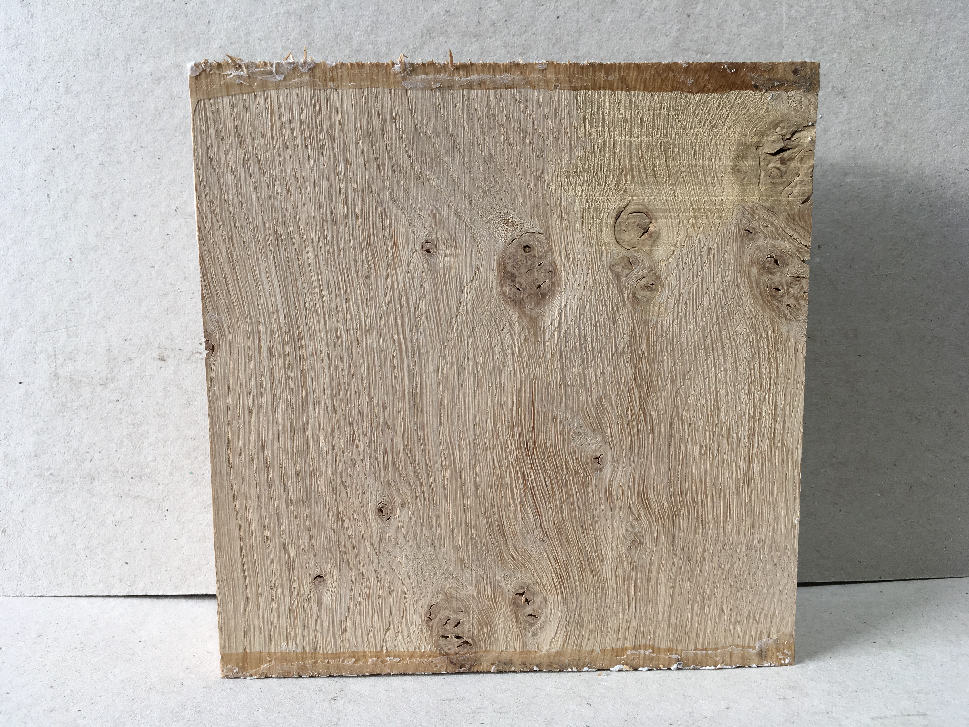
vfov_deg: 48.2
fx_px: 812
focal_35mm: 29
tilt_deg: -9.7
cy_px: 364
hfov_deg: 61.7
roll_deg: +0.0
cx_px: 484
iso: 25
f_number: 2.2
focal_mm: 4.15
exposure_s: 1/50
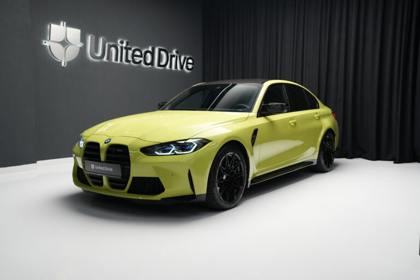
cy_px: 140
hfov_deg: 54.4
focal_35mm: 35
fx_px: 408
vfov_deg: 37.9
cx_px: 210
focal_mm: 35
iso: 1250
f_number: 4
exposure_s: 1/40
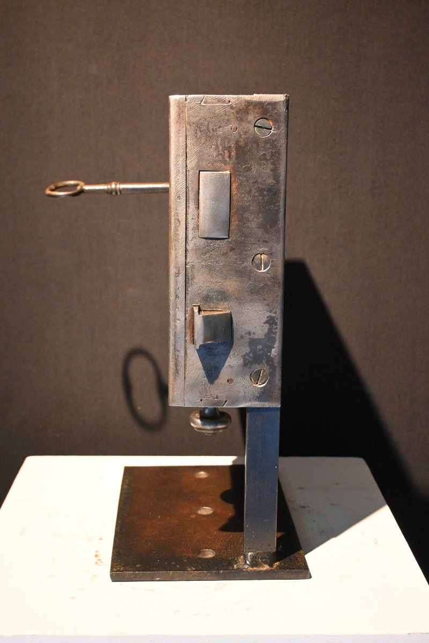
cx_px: 214
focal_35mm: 50
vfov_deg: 40.0
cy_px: 322
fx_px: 885
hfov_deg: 27.3
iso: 4000
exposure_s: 1/60
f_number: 5
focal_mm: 33
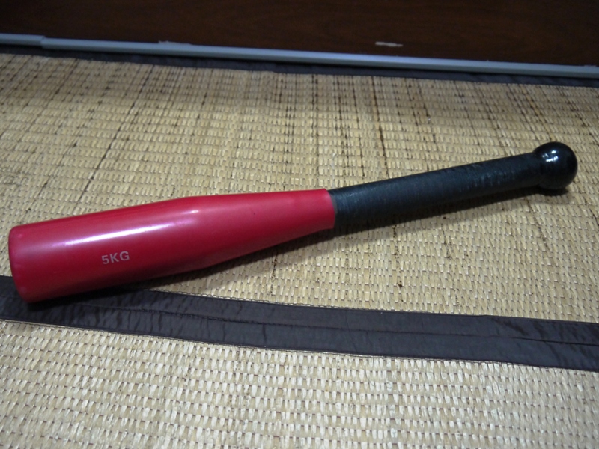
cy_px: 224
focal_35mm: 30
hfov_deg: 60.0
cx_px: 300
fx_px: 519
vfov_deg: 46.8
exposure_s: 1/13
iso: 800
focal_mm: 15
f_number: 3.6
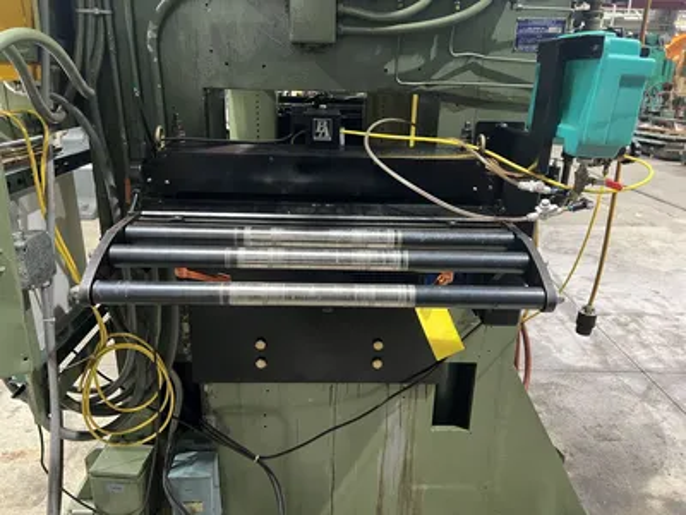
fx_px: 515
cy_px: 258
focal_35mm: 26
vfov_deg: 53.1
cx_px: 343
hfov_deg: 67.3
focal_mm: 5.7
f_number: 1.5
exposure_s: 1/60
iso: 320
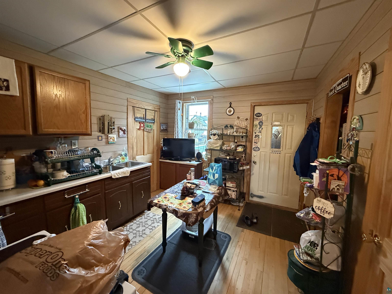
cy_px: 147
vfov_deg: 85.7
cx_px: 196
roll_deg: -1.5
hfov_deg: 102.1
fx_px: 159
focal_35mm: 14
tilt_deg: -6.4
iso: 1250
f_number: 2.2
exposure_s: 1/60
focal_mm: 2.22
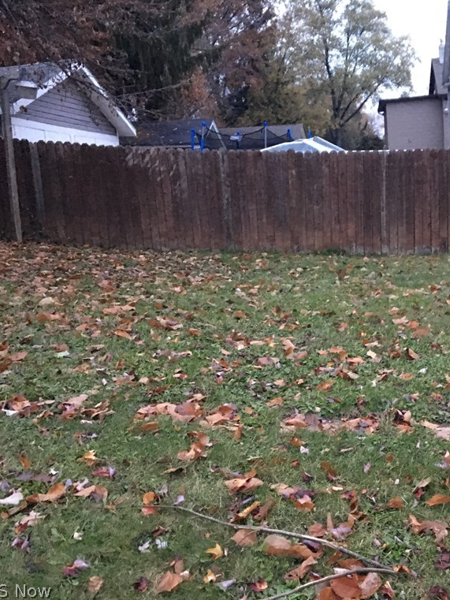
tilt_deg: -10.3
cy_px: 301
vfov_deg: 47.9
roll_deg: +2.7
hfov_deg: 35.4
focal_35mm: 39
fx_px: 676
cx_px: 373
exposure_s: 1/15
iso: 320
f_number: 2.2
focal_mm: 4.15
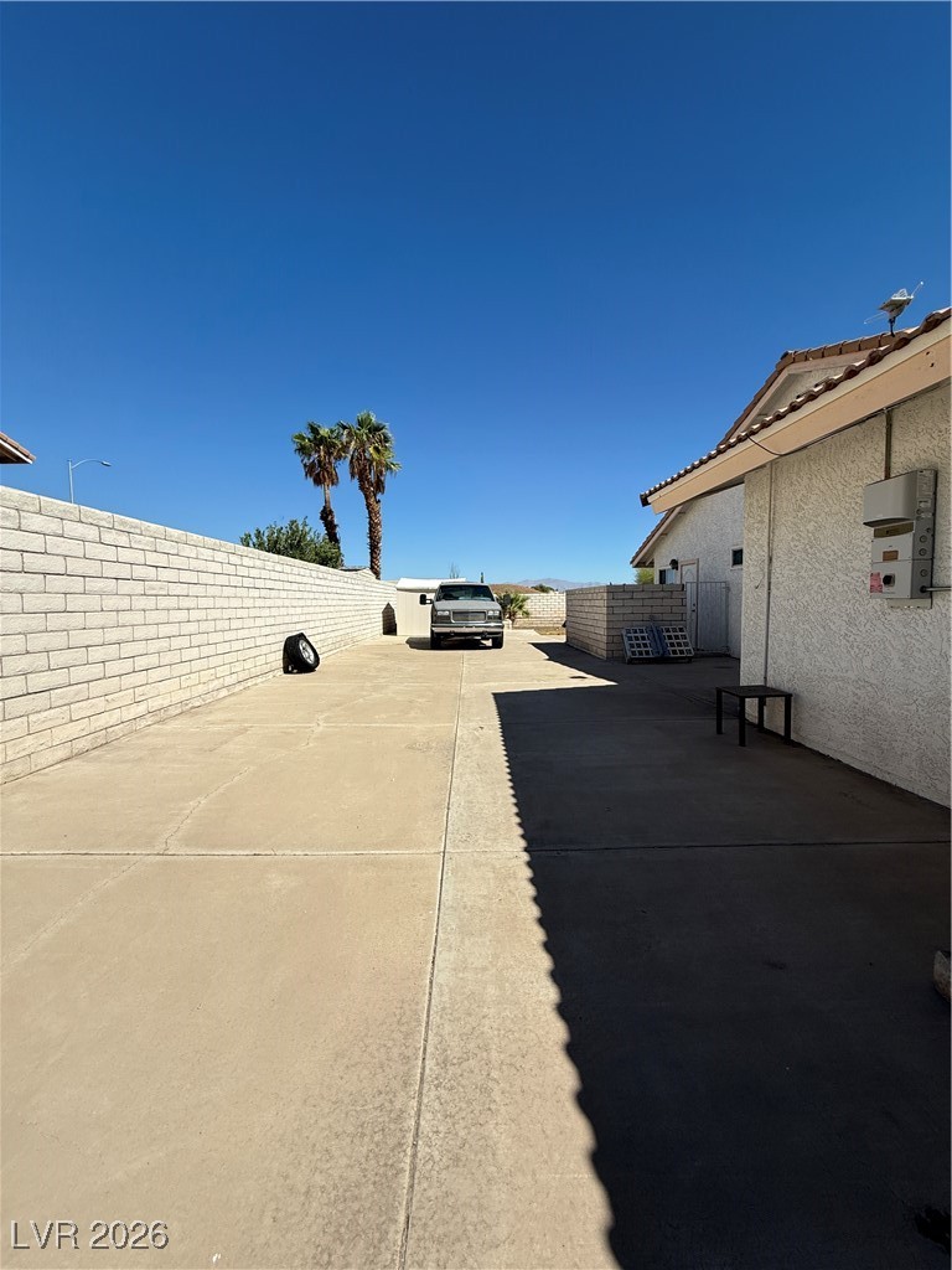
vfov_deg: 102.1
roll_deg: +0.7
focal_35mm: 14
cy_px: 635
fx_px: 513
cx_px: 476
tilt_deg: -2.2
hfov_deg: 85.7
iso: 50
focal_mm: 2.22
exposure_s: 1/3891
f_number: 2.2
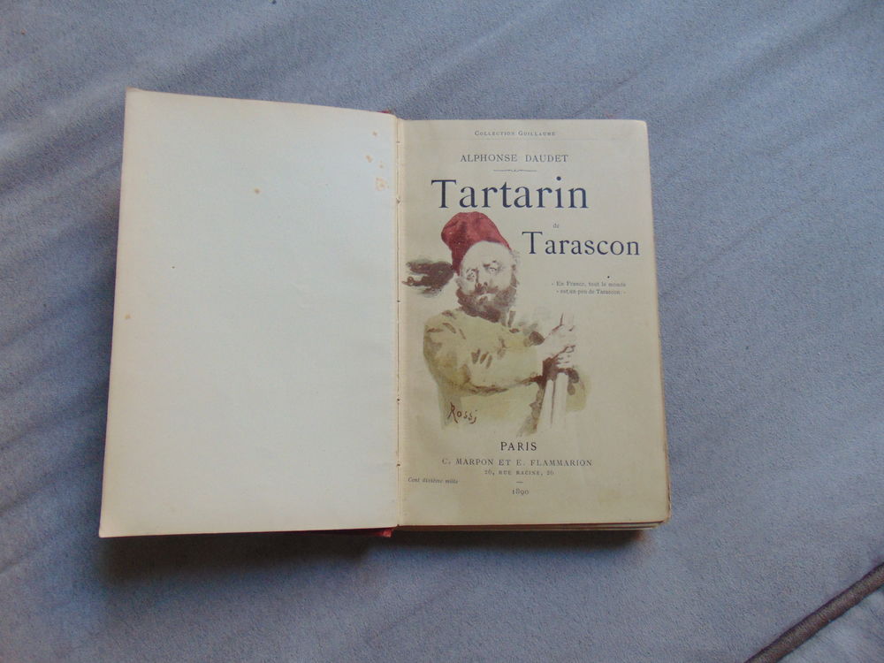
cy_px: 332
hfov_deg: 69.4
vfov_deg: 54.9
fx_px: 638
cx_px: 442
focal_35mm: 25
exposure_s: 1/30
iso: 160
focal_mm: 4.5
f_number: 3
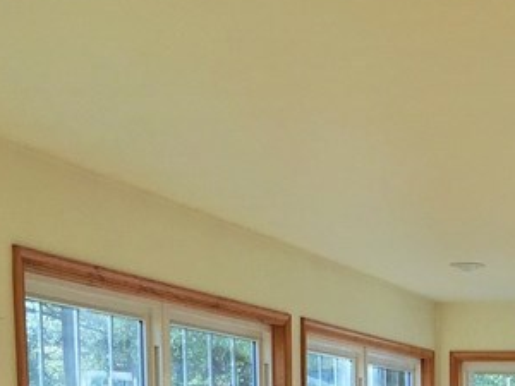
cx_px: 613
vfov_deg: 13.7
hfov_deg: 18.8
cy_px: 633
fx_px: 1473
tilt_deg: -5.1
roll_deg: -0.2
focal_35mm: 99
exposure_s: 1/170
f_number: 2.2
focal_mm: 4.15
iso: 32
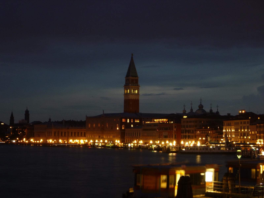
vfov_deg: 14.8
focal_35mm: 100
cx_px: 132
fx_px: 763
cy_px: 99
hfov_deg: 19.6
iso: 100
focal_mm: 18
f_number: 5.7
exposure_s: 8
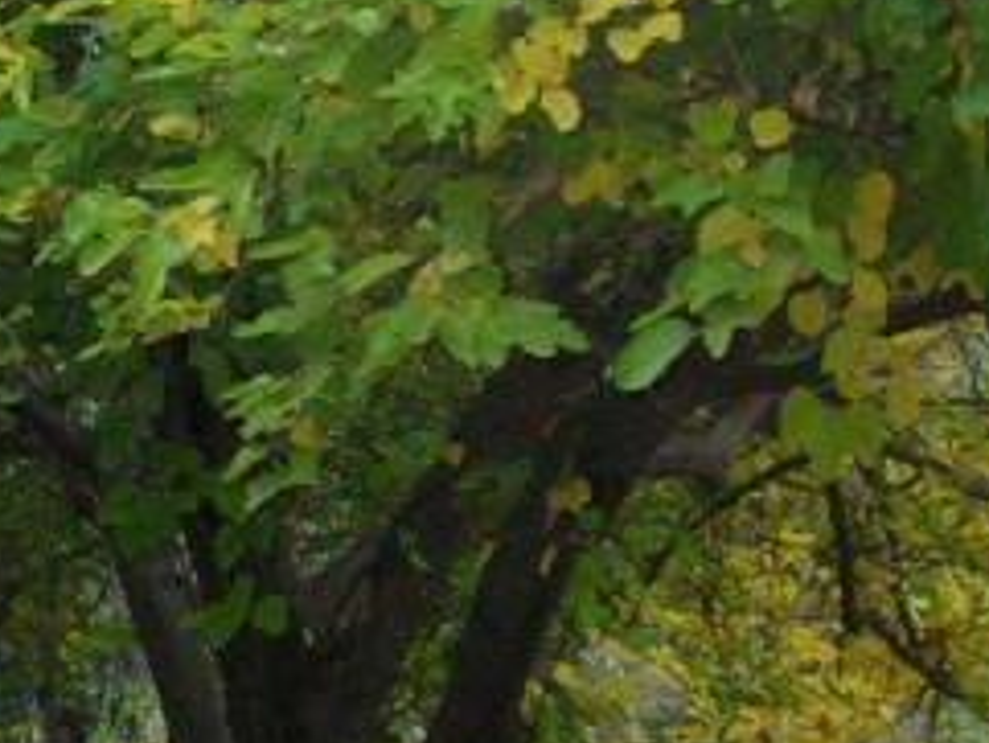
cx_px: -722
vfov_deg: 9.7
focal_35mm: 153
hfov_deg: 12.0
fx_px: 4373
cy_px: 595
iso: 119
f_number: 2.7
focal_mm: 6
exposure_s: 1/60.1
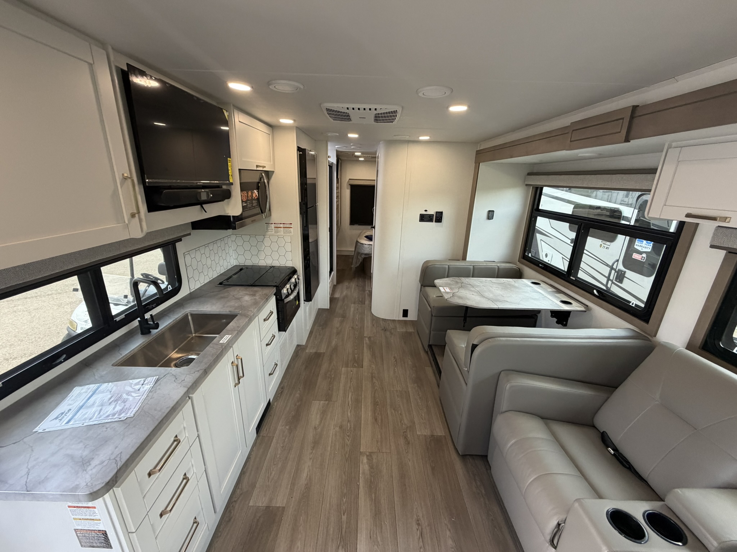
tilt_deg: -17.8
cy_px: 276
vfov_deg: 85.7
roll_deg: -0.3
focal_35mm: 14
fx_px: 298
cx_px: 368
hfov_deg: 102.1
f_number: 2.2
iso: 250
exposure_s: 1/121
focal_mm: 2.22
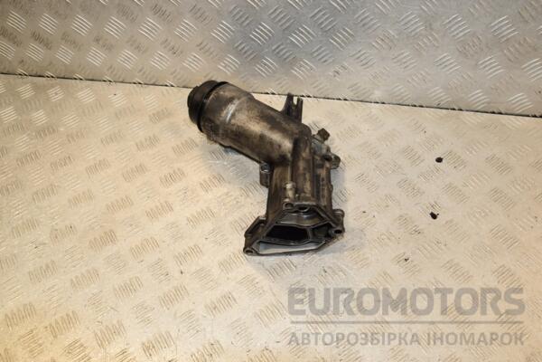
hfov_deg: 59.5
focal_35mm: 32
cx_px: 271
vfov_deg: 41.7
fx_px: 474
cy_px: 181
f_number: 9
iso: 800
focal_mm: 21
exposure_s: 1/200
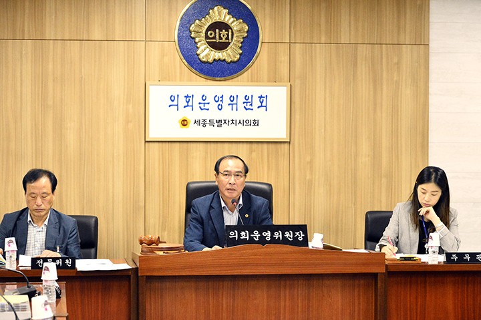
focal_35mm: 100
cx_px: 240
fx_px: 1335
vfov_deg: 13.7
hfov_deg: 20.4
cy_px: 160
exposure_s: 1/400
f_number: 6.3
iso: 12800
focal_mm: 100
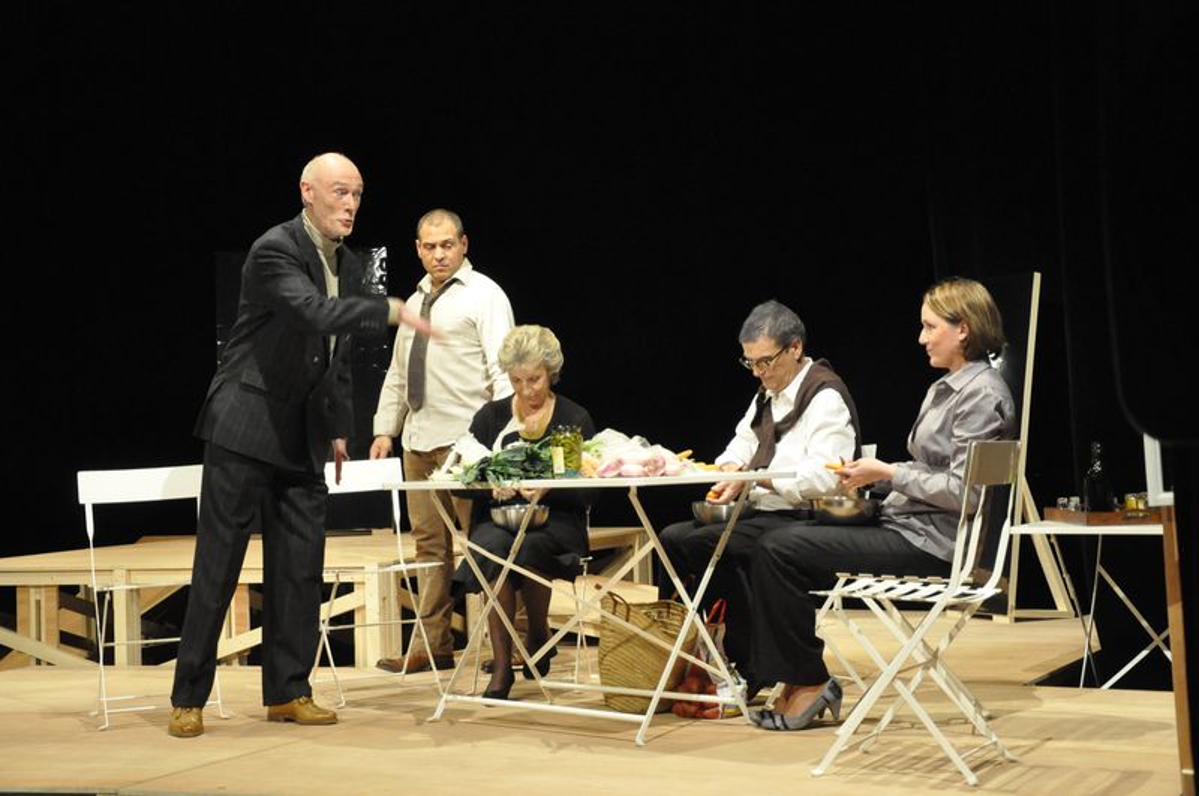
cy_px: 398
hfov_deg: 31.9
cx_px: 600
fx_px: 2095
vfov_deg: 21.5
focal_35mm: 63
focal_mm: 42
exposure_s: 1/60
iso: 3200
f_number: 4.8
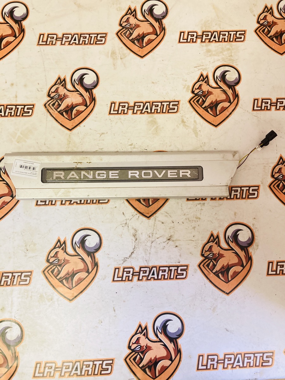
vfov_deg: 63.4
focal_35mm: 28
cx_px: 142
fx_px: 307
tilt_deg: -81.0
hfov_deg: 49.7
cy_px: 190
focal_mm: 3.99
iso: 200
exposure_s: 1/50
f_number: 1.8
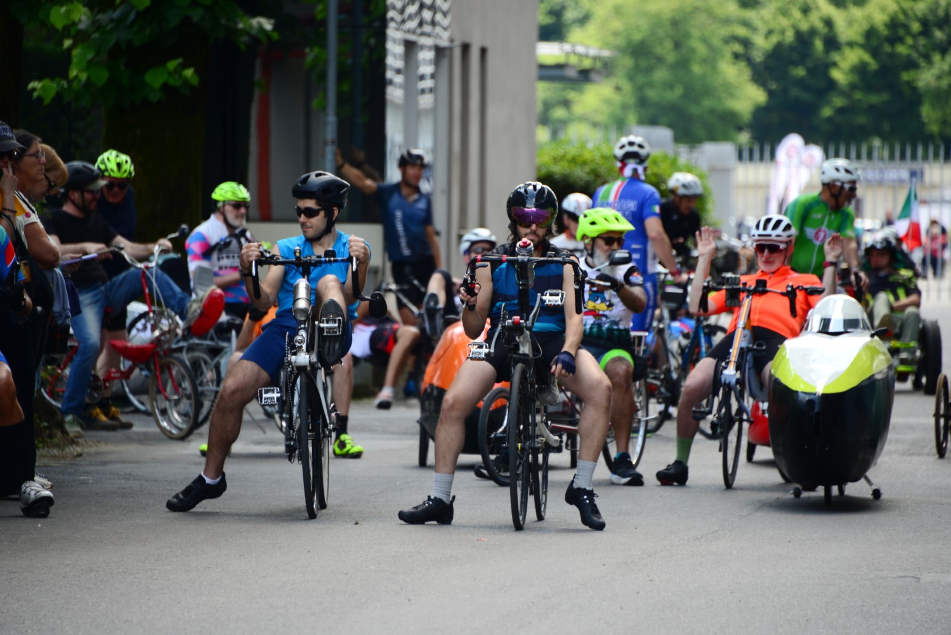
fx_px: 7927
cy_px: 318
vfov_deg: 4.6
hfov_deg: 6.9
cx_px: 476
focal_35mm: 300
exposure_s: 1/80
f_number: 5.6
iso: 100
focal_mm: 300
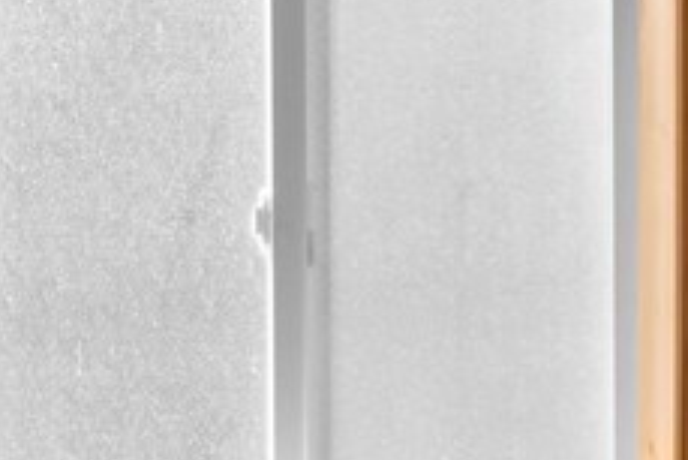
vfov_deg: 12.3
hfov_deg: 18.1
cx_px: 68
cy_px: 380
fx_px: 2123
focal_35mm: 111
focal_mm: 15
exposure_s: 1/10
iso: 200
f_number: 8
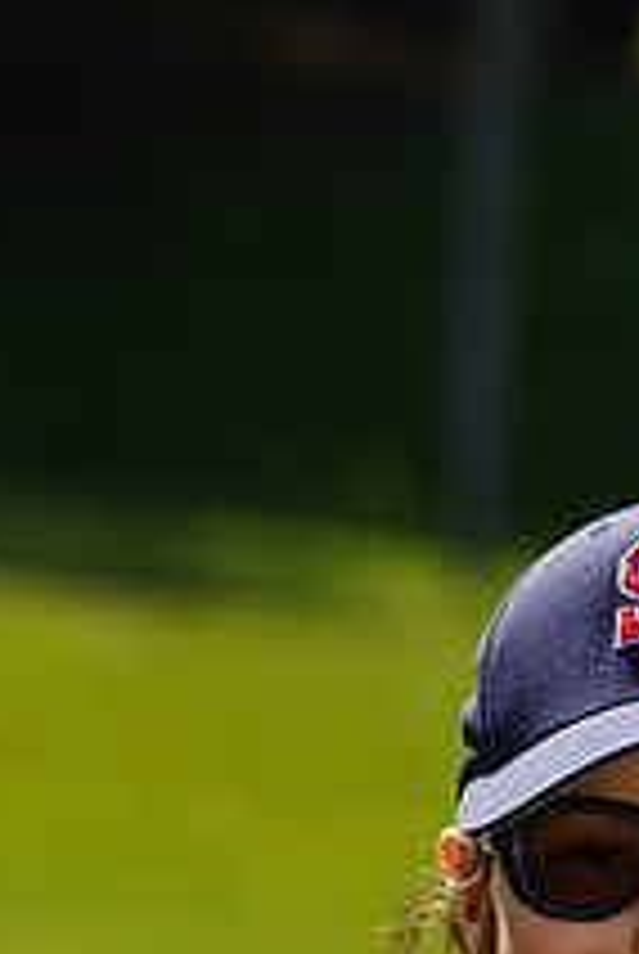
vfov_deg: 3.4
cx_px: 484
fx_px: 16240
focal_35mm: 612
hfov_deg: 2.3
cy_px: 1152
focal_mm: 224
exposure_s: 1/250
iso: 100
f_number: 8
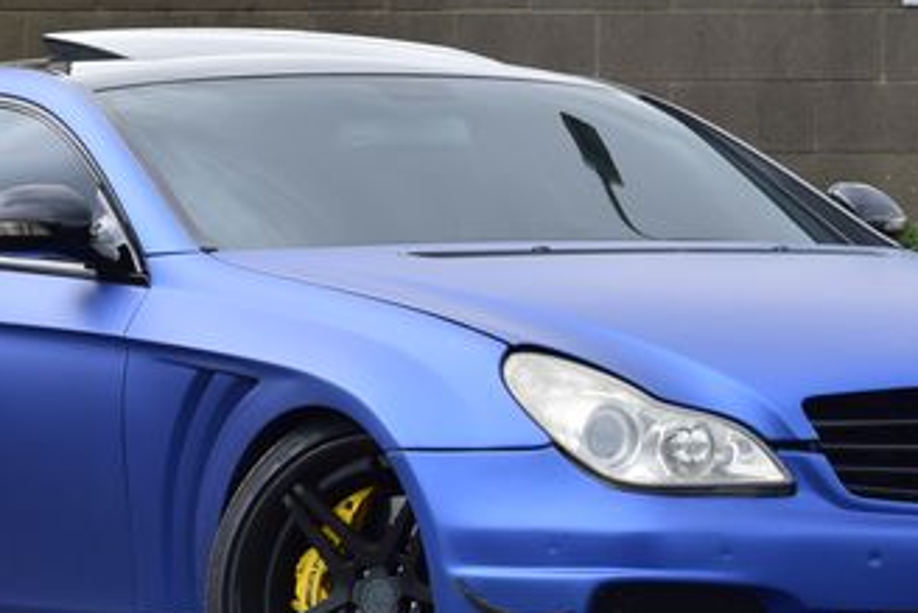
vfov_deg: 5.7
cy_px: 294
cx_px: 434
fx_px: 6122
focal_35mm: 240
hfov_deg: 8.6
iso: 400
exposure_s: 1/320
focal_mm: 72
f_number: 11
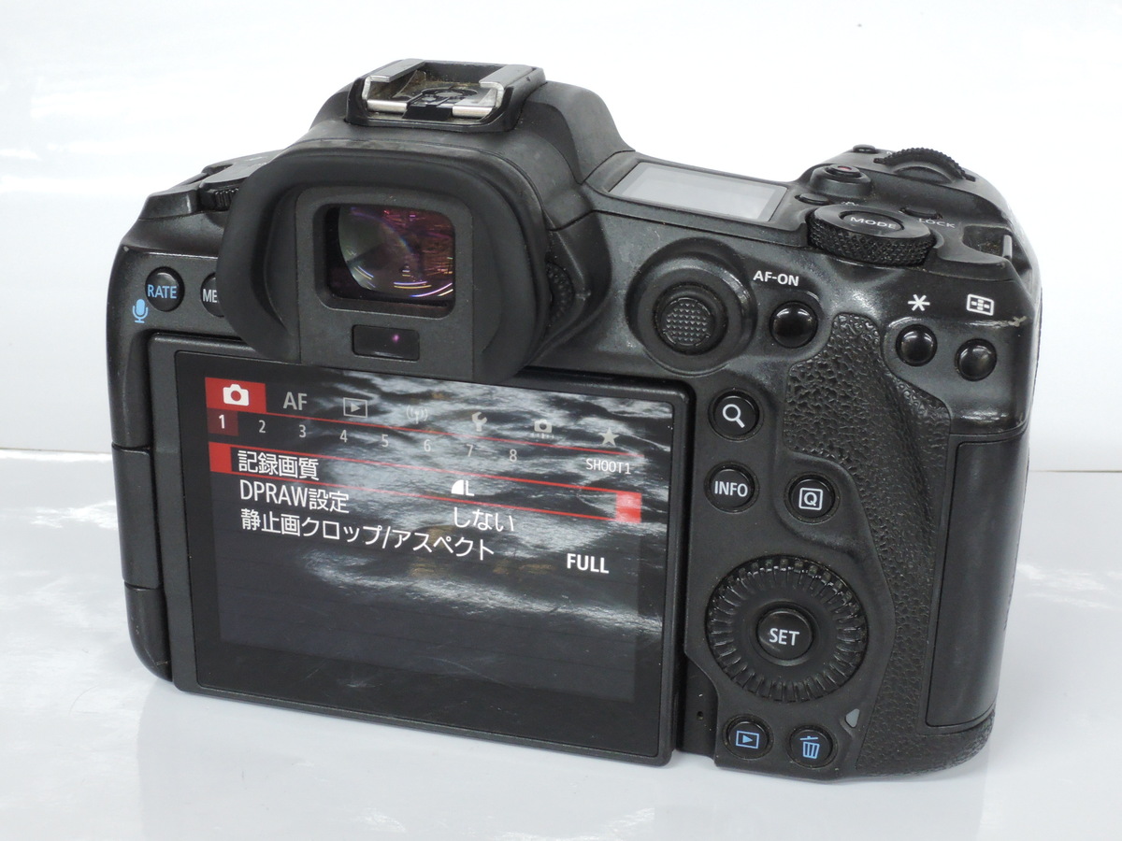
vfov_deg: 26.6
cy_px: 420
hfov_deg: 34.9
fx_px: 1783
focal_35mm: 55
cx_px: 561
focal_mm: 11.8
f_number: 8
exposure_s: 1/15
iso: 800
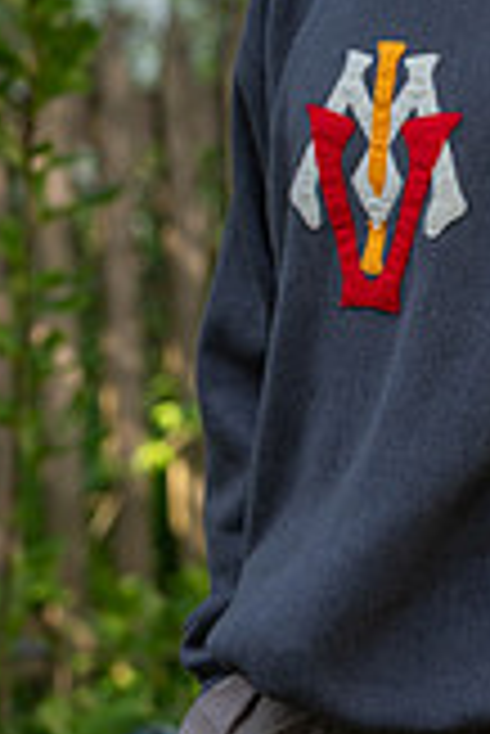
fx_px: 5724
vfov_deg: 7.3
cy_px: 90
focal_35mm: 281
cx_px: 492
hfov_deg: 4.9
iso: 250
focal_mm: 102
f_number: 4
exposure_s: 1/160
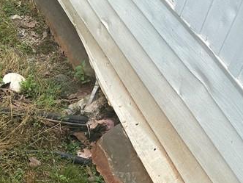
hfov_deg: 21.2
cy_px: 116
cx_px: -127
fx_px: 541
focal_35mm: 77
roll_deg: +2.0
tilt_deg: -39.9
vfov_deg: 19.1
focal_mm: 5.1
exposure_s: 1/1403
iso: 32
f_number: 1.6
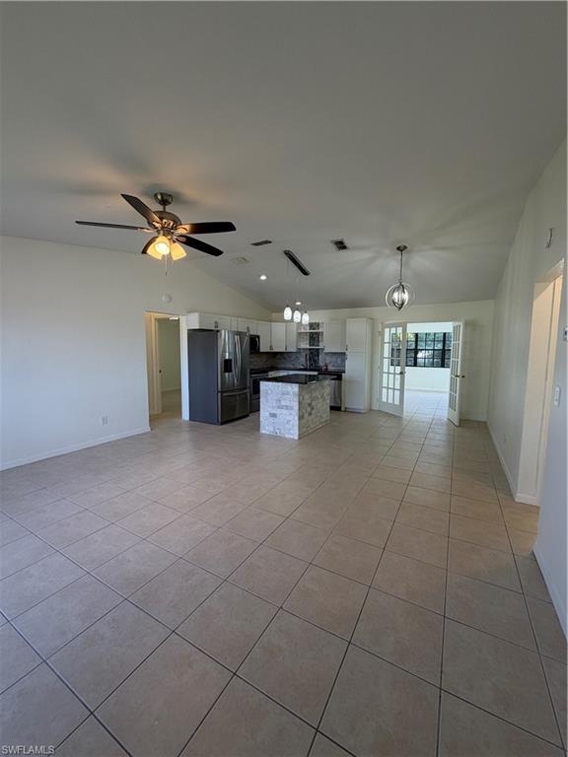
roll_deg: -0.1
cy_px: 378
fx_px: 306
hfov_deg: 85.7
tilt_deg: -4.6
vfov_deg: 102.1
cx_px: 284
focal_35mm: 14
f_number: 2.2
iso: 125
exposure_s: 1/120
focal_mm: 2.22
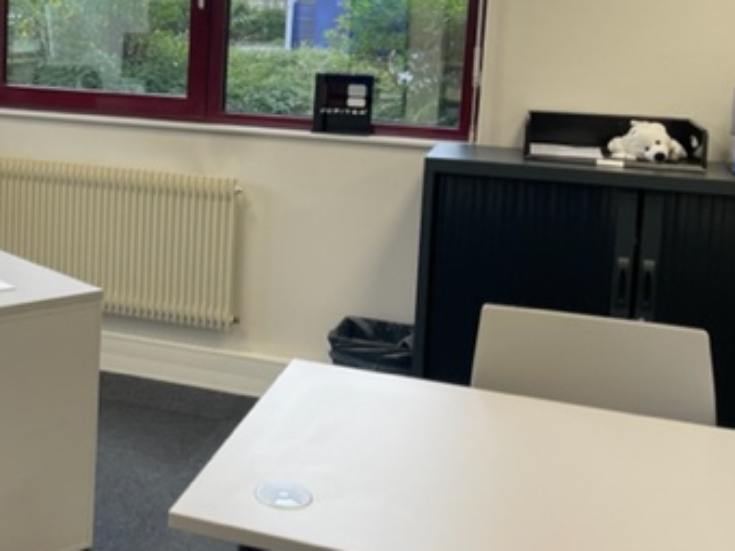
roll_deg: -1.7
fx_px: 1040
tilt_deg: -6.8
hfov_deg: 37.4
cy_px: 125
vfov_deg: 29.1
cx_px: 136
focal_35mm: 49
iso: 80
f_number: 1.6
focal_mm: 4.2
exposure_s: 1/100
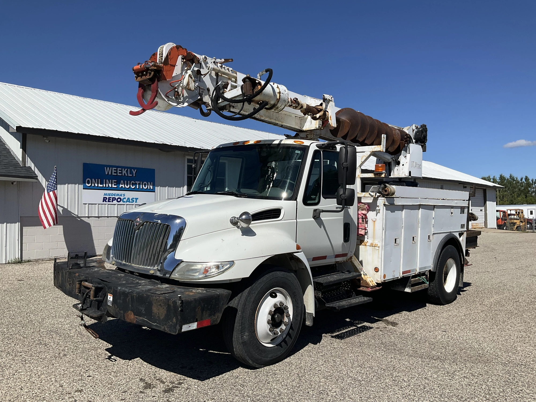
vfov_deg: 48.2
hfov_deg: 61.7
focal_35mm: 29
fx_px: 449
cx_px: 268
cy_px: 201
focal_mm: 3
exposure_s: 1/3534
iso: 25
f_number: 1.8
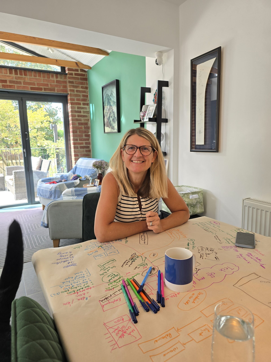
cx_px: 136
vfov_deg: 73.9
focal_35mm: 23
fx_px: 240
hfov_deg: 58.9
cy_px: 181
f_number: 1.7
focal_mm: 6.3
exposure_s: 1/180
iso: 80
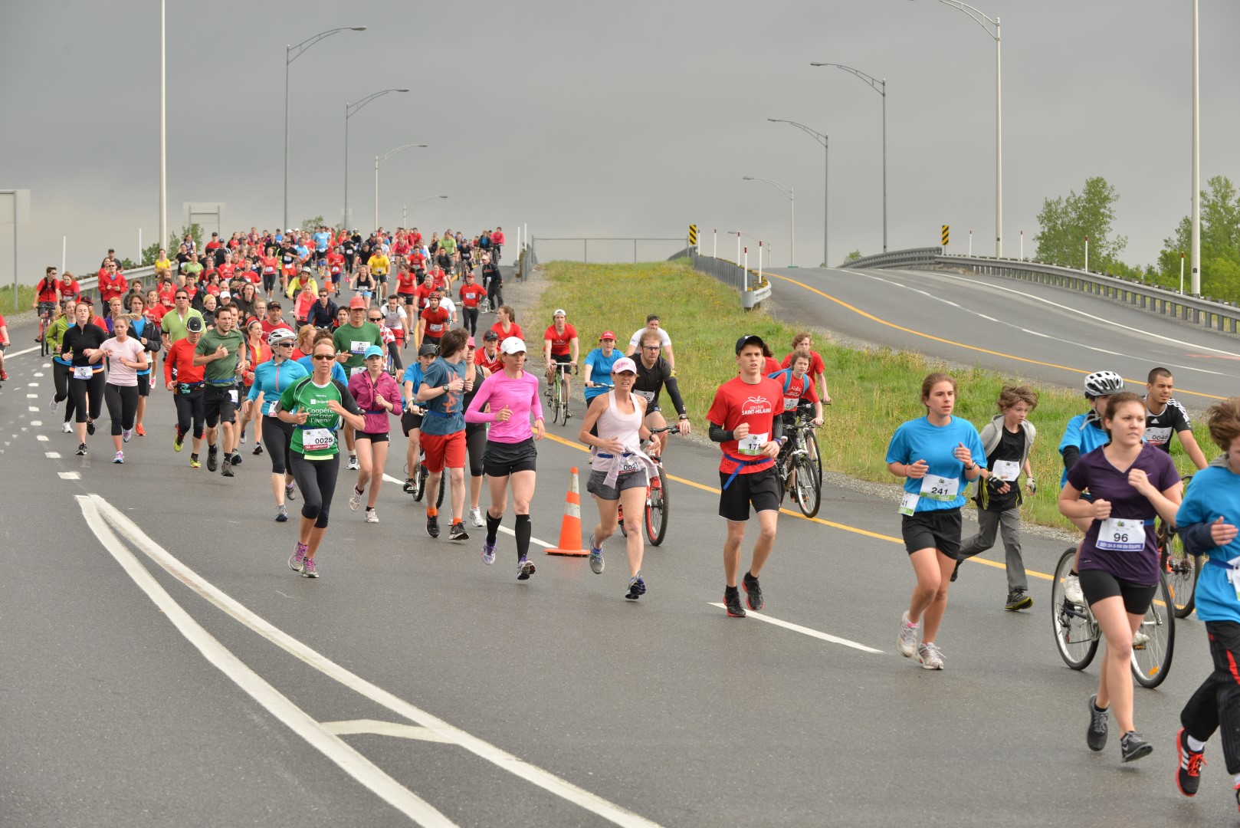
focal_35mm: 110
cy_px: 414
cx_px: 620
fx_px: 3790
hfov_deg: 18.6
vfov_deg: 12.5
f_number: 9
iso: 200
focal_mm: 110
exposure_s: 1/250
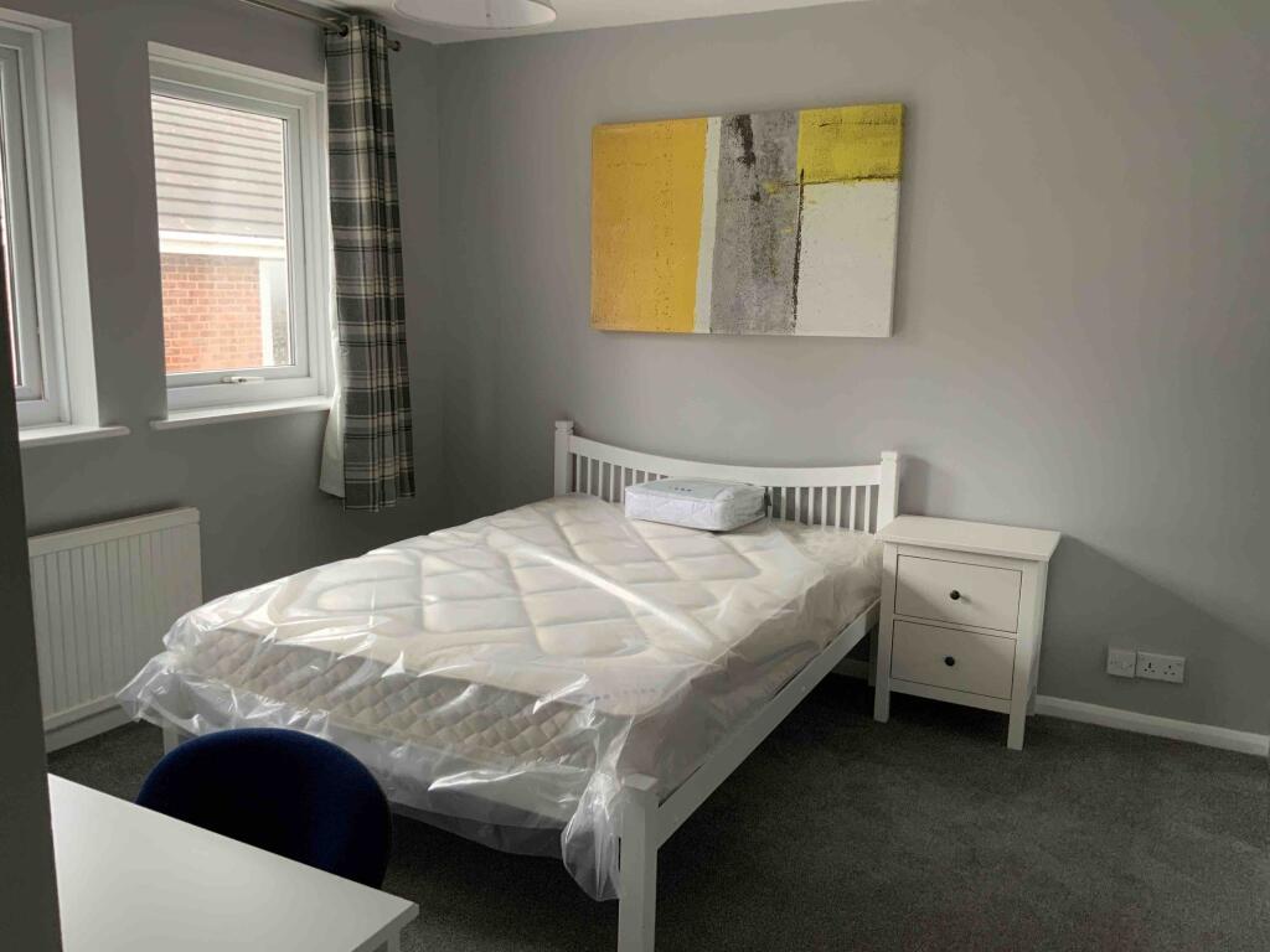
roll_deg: -1.5
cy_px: 476
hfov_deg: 61.7
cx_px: 635
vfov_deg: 48.2
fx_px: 1064
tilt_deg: -8.4
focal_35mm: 29
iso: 125
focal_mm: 3
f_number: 1.8
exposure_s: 1/60
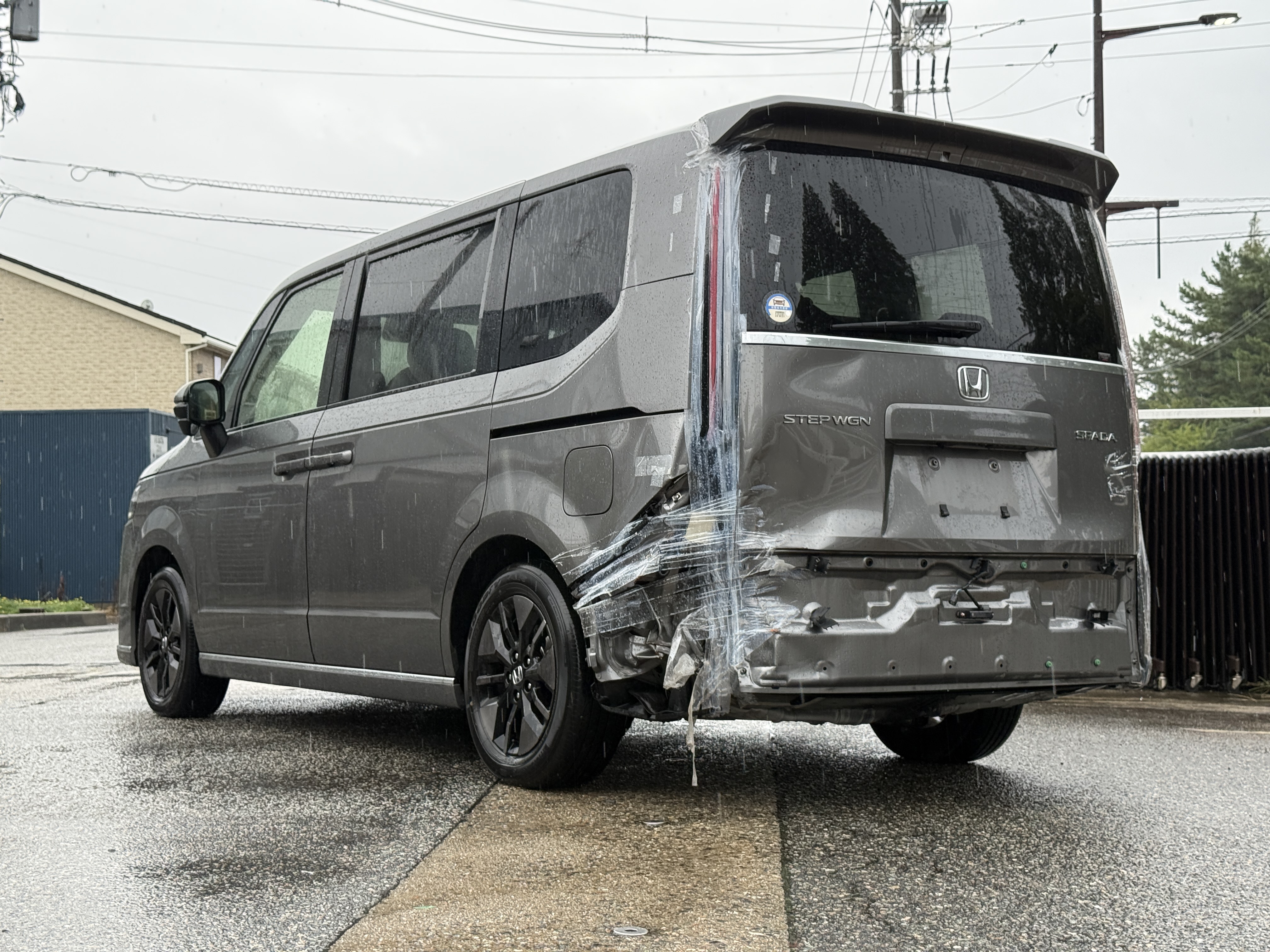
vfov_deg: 30.3
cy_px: 476
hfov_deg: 39.7
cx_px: 635
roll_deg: +0.5
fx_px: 1761
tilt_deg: +2.2
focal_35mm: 48
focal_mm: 6.76
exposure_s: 1/318
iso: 100
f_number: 1.78
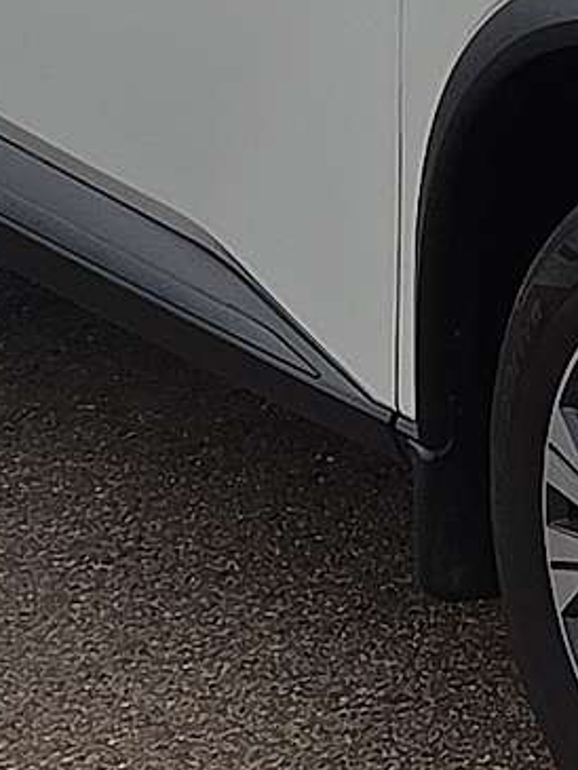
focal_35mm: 184
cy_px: -2
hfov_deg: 7.9
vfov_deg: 10.7
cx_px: 951
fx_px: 4094
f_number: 1.8
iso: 76
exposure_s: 1/2500
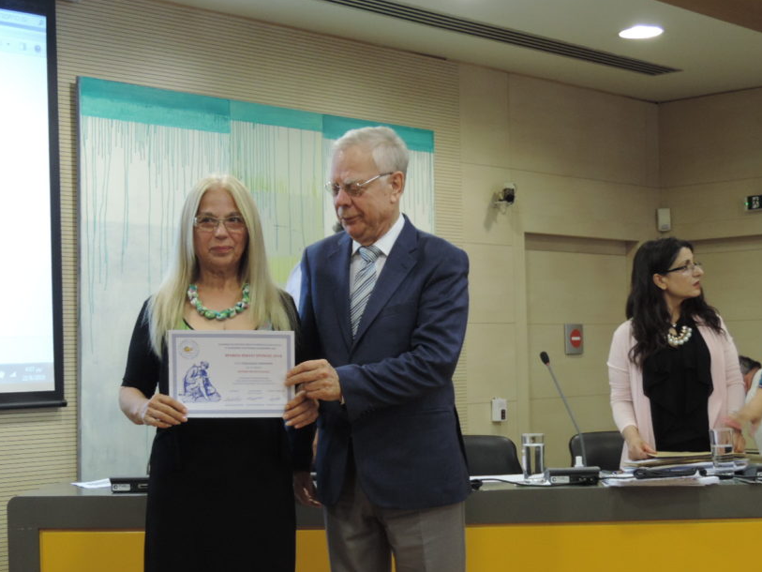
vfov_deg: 23.3
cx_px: 339
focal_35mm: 63
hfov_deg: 30.7
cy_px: 336
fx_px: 1387
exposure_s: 1/25
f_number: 3.6
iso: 400
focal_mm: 8.9
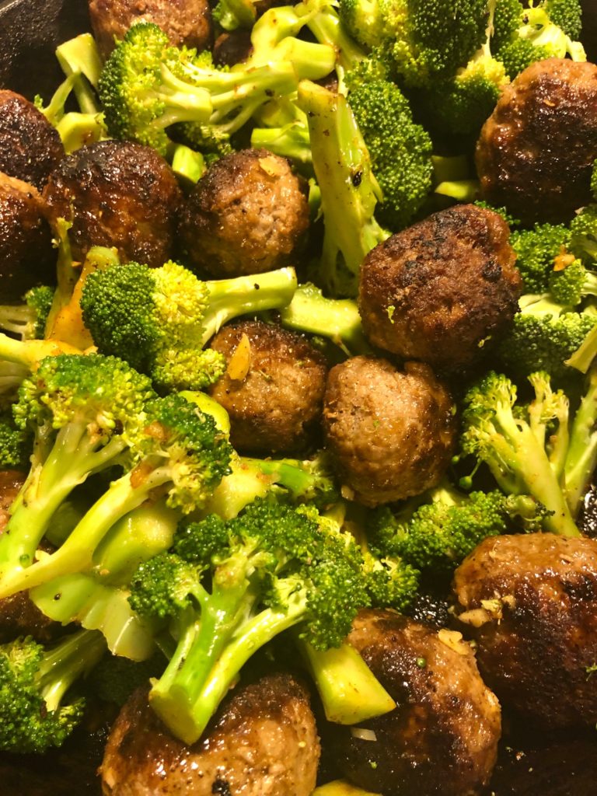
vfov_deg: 63.4
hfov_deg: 49.7
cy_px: 398
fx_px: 644
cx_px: 298
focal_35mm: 28
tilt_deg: -63.1
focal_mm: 3.99
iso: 100
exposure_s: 1/13
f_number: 1.8
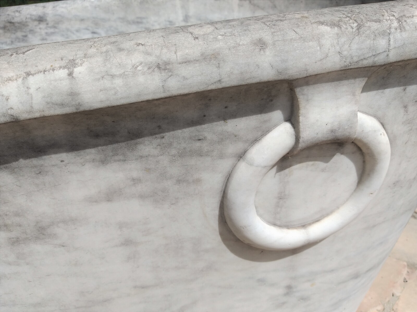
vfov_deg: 53.1
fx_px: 313
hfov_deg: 67.3
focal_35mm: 26
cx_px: 208
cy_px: 156
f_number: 1.7
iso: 40
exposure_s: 1/2261
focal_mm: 3.93
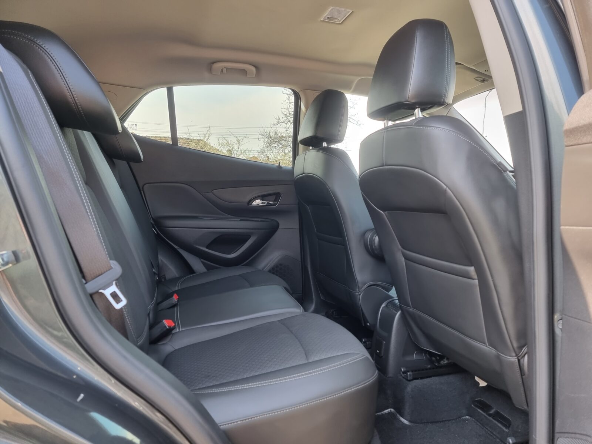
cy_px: 222
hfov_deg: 71.6
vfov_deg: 56.8
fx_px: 410
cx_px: 296
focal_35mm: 24
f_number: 1.8
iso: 80
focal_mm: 6.7
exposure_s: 1/100
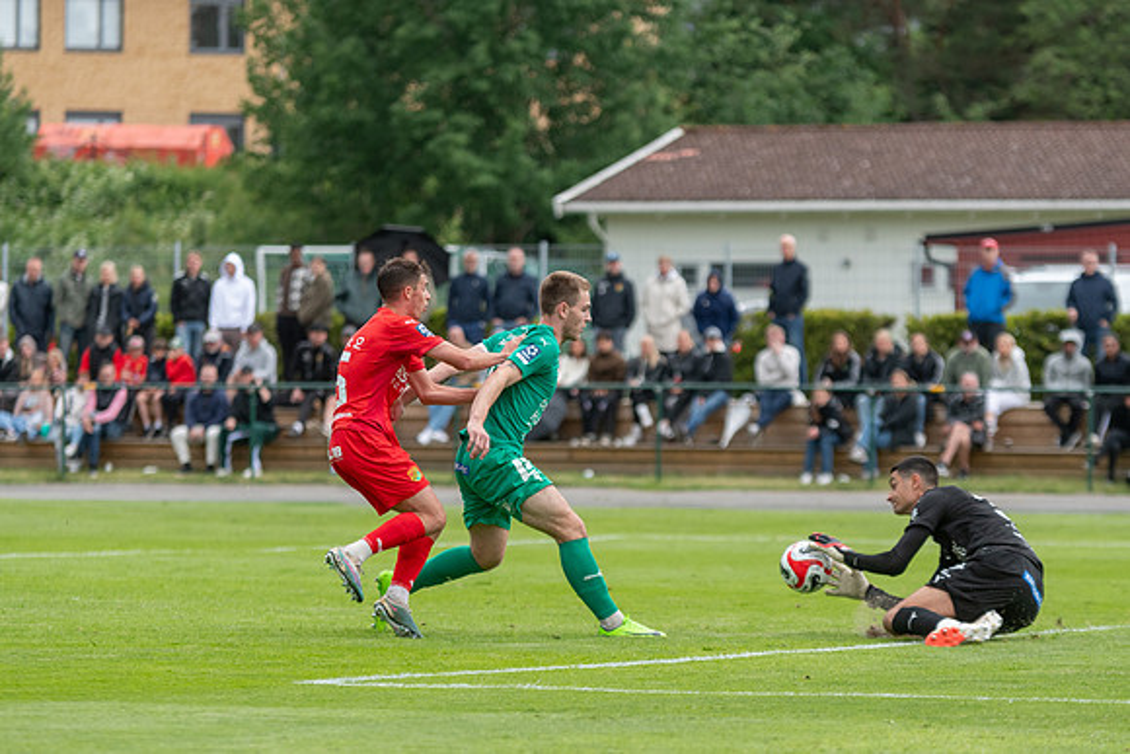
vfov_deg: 6.5
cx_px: 565
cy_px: 377
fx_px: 6643
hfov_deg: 9.7
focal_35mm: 212
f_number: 3.2
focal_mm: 140
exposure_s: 1/1250
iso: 500
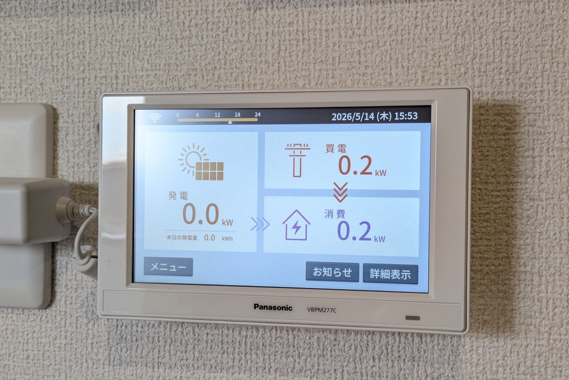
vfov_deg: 25.1
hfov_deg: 36.9
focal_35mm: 54
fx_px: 854
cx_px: 288
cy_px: 210
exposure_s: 1/120
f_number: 1.89
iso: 179
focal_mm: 5.43
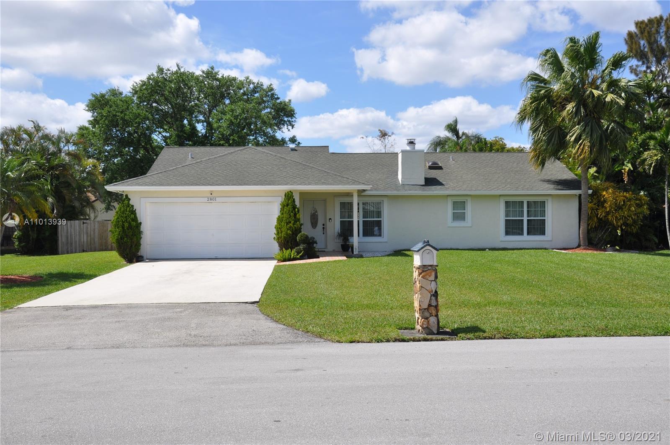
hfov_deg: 51.3
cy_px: 222
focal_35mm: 38
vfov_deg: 35.4
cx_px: 335
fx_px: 697
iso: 200
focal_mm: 25
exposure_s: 1/400
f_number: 10
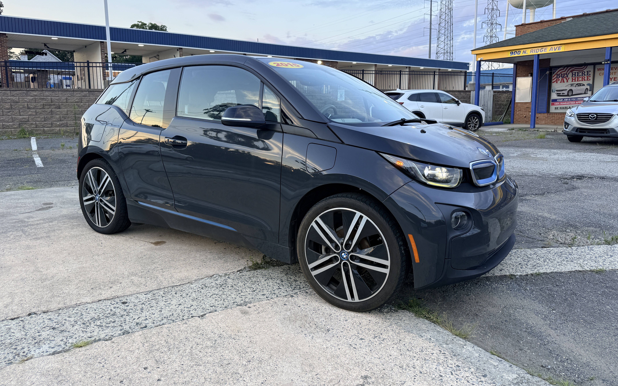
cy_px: 171
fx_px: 438
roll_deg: +1.0
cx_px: 315
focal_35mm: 26
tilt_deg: -6.7
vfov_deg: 47.5
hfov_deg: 70.4
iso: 80
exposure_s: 1/170
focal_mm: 6.76
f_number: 1.78
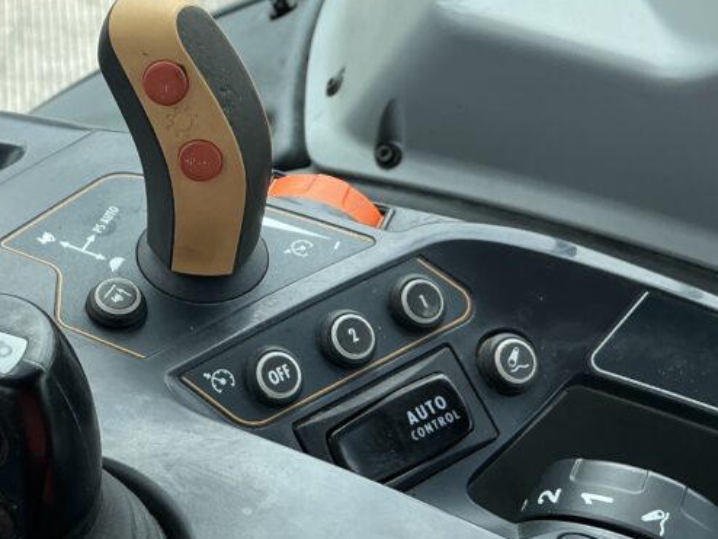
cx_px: 105
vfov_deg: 25.2
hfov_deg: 32.0
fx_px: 1204
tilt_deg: -49.3
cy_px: 312
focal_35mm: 58
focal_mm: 3
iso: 25
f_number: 1.8
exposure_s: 1/412
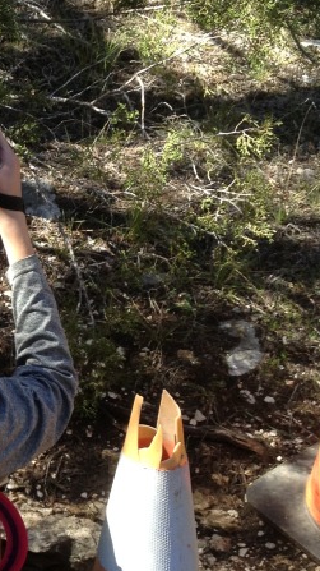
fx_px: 1375
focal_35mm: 91
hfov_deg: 12.9
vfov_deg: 23.4
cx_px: -79
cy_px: 355
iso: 50
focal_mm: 4.28
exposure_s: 1/185
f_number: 2.4
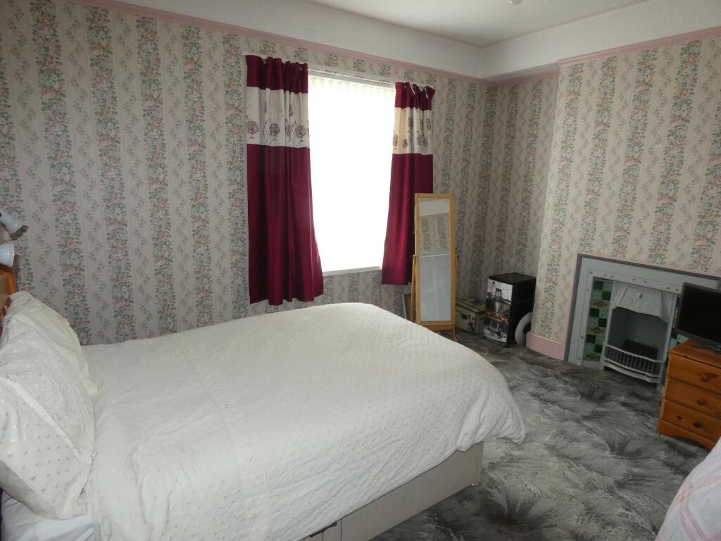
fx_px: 417
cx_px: 360
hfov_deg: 81.7
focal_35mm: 20
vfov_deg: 66.0
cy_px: 270
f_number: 2.8
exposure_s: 1/60
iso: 500
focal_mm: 3.6
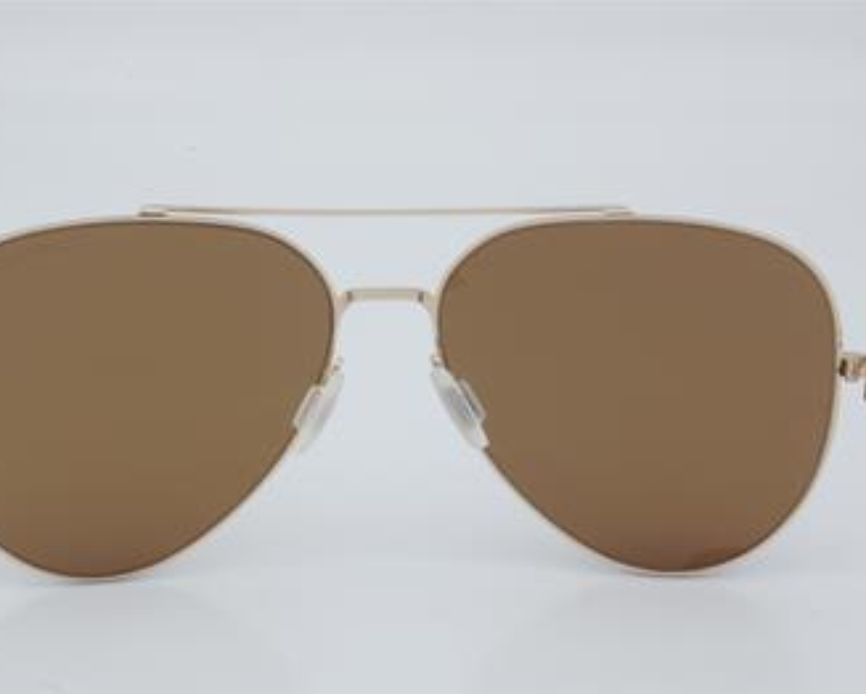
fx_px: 2206
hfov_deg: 22.2
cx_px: 387
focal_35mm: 86
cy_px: 347
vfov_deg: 17.9
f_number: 32
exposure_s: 1/3
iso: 100
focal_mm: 50
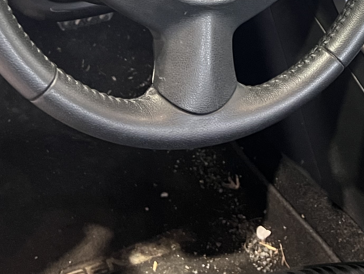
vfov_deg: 18.2
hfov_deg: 25.3
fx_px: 799
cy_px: -69
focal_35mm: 76
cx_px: 275
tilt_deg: -33.3
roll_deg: -6.2
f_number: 1.5
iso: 400
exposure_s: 1/60
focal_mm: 5.7
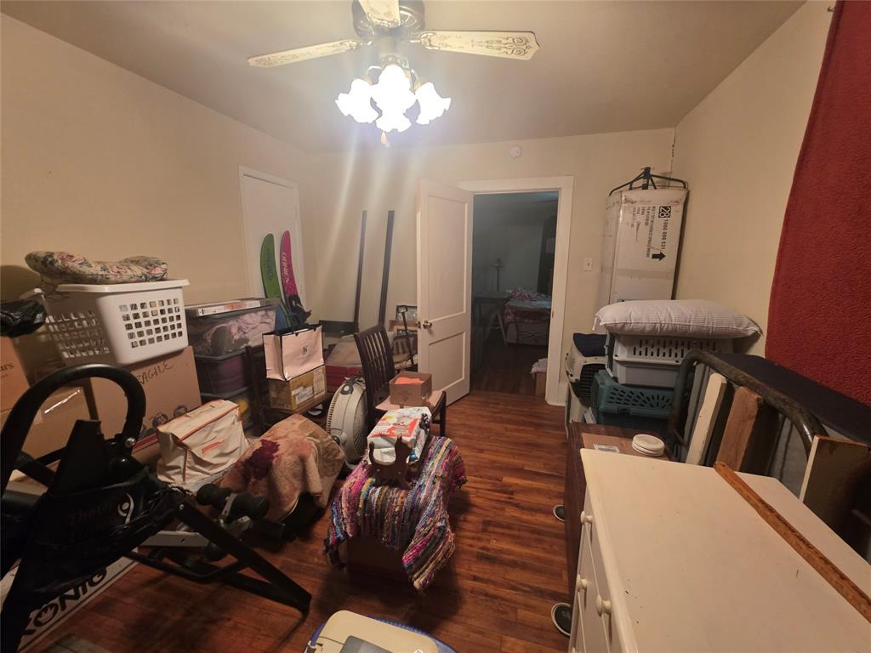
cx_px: 436
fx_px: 327
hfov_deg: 106.2
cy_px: 326
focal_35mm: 13
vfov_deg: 89.9
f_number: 1.9
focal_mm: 2.2
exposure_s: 1/60
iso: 320
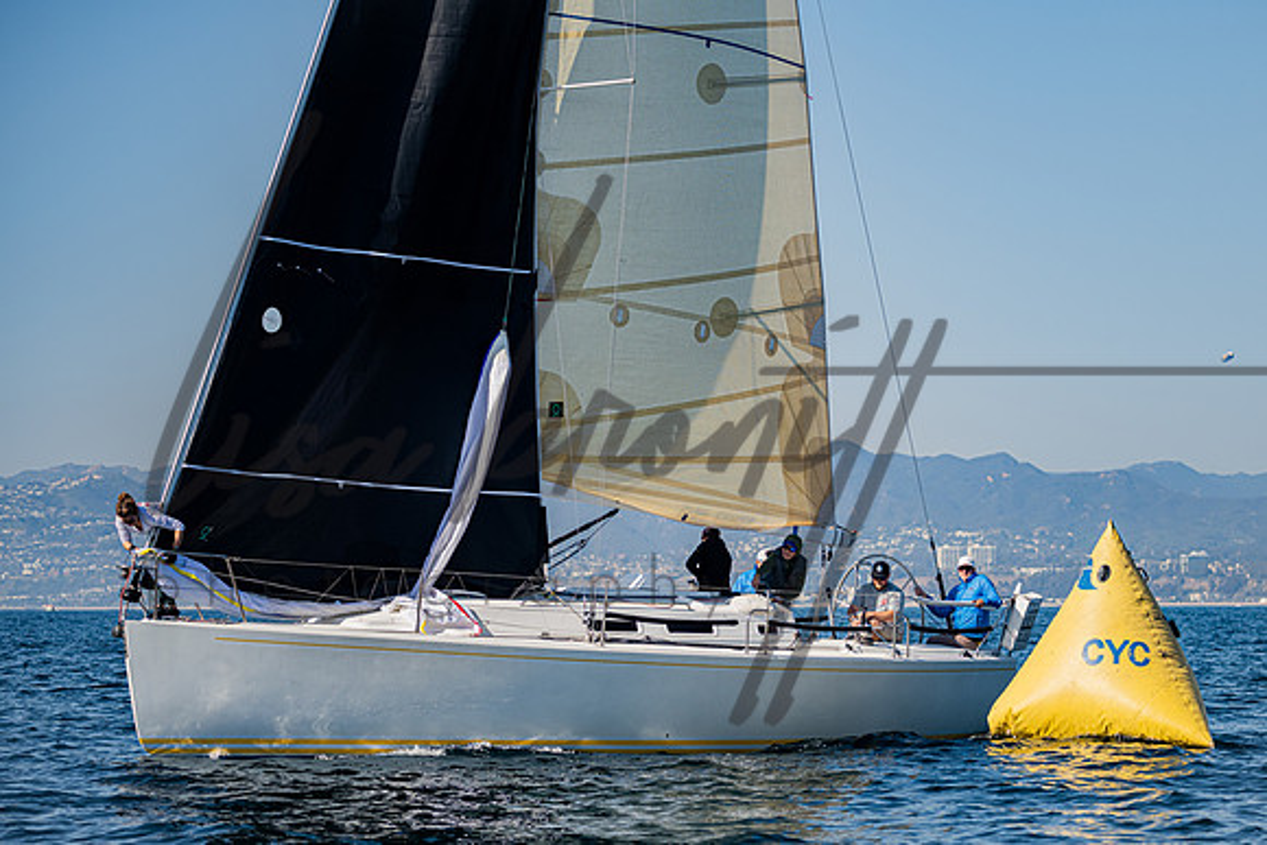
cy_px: 488
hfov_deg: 17.6
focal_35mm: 116
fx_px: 4095
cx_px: 718
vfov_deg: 11.8
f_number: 4.5
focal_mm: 100
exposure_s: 1/3200
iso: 400
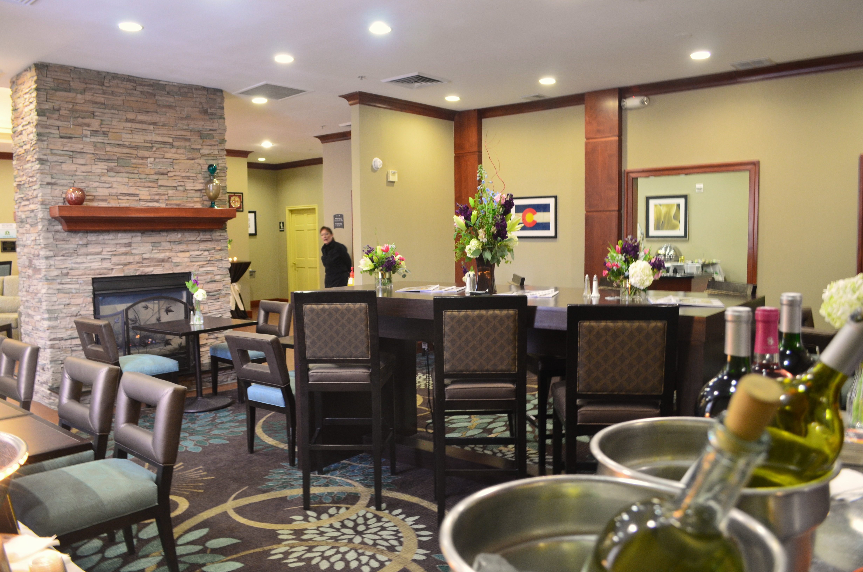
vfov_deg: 47.7
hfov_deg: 67.5
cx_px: 432
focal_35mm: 27
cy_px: 286
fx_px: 646
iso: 800
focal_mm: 18
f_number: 5.6
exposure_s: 1/6
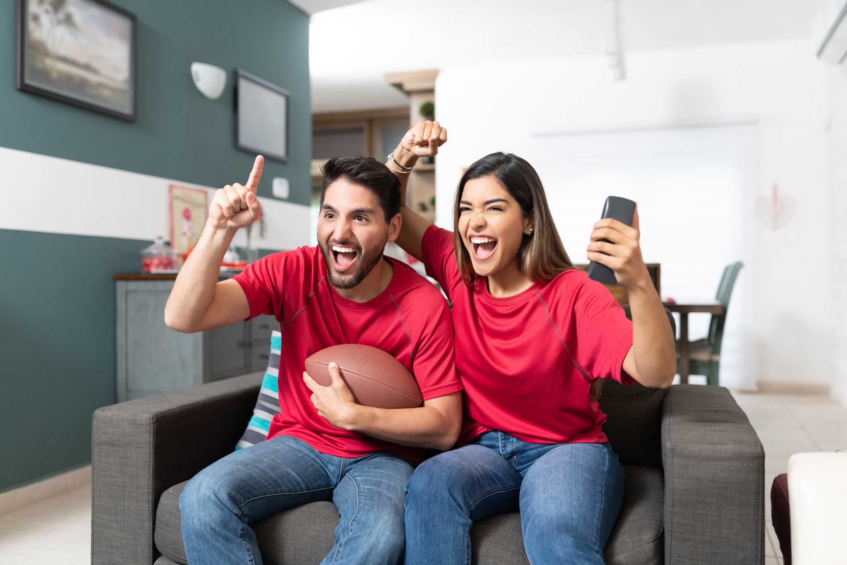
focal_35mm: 35
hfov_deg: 54.4
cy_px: 282
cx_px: 424
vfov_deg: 37.9
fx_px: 824
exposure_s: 1/200
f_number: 2
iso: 200
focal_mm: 35
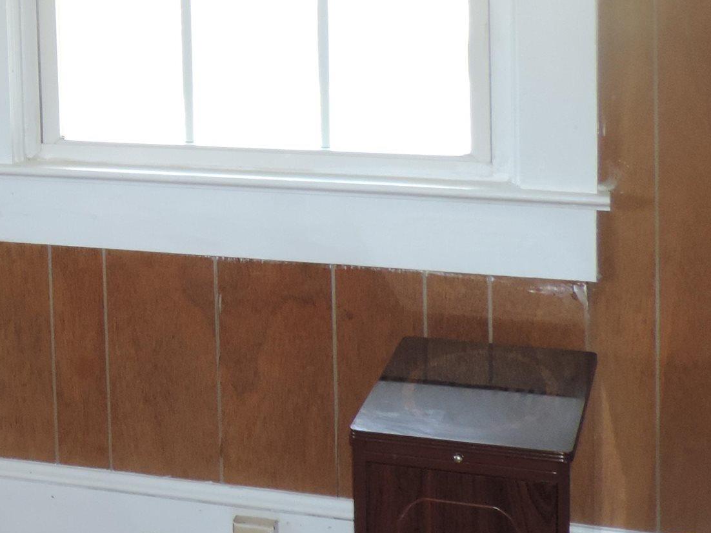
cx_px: -274
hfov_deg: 19.3
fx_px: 1889
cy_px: -42
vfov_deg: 15.7
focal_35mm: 92
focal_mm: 5.8
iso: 200
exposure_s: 1/30
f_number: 3.2
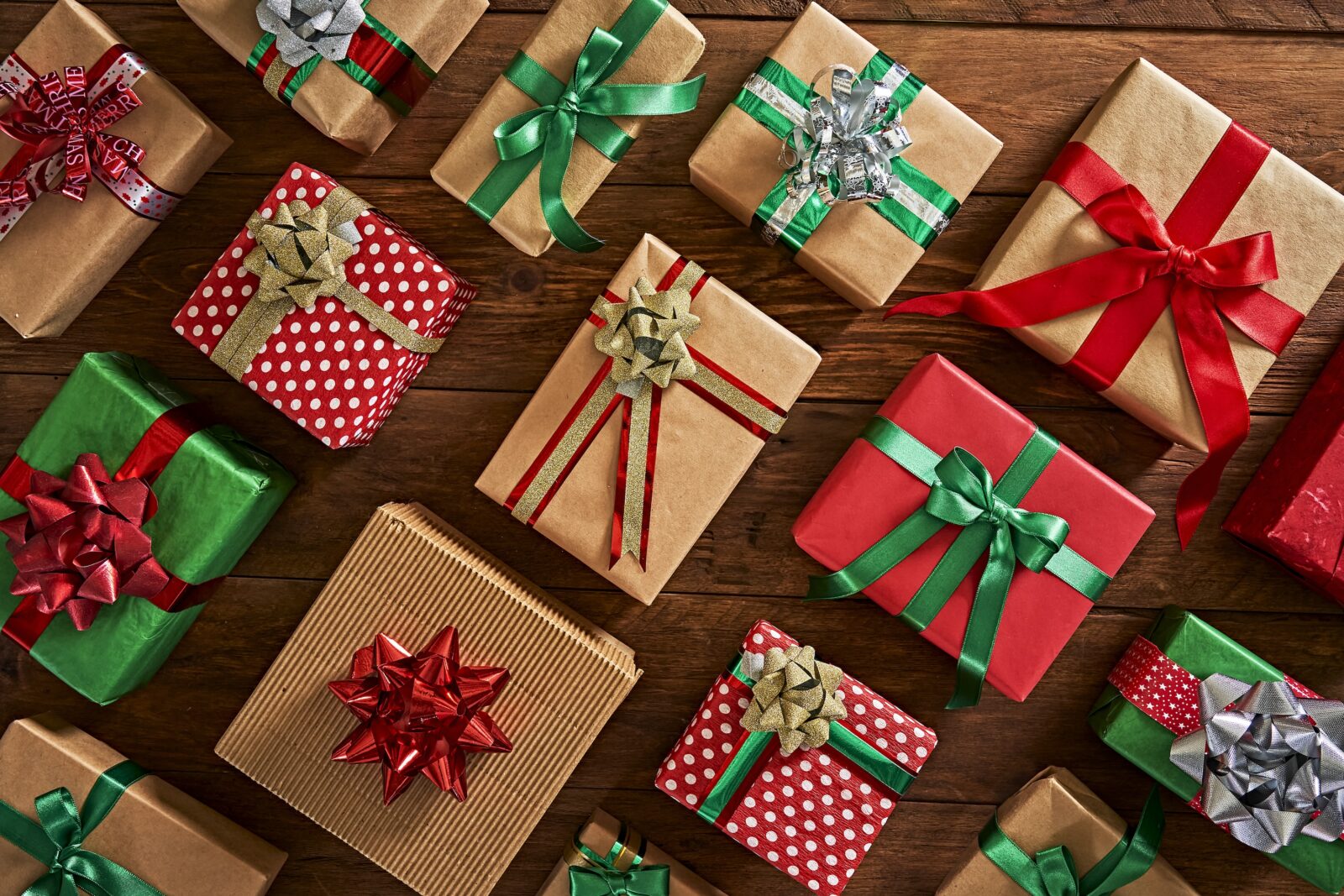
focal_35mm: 39
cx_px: 672
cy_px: 448
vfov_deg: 34.2
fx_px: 1456
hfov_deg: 49.5
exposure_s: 1/6
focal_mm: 39
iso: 2500
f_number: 9
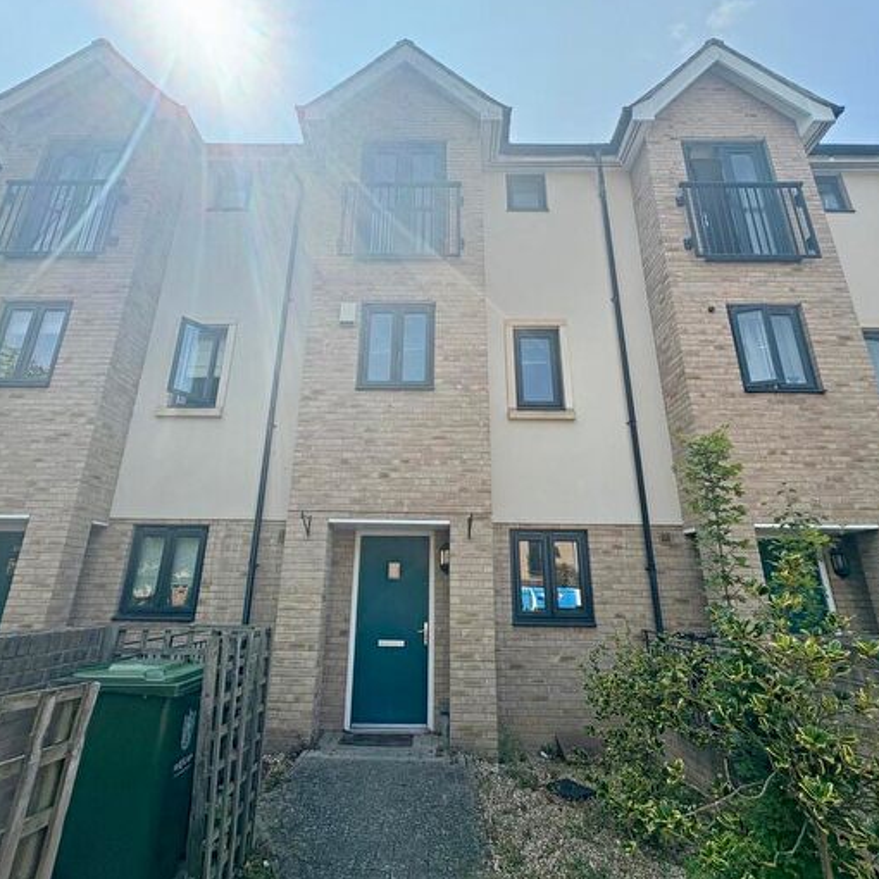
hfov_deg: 84.0
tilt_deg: +18.5
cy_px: 432
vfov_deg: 84.0
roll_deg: -0.1
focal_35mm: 17
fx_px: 488
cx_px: 433
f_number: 2.2
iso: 40
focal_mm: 2.22
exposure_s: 1/910
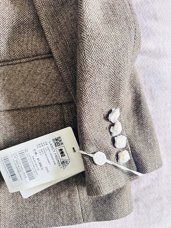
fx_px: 158
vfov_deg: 71.6
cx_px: 86
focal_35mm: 24
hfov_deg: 56.8
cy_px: 114
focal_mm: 6.86
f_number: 1.78
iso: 640
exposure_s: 1/60
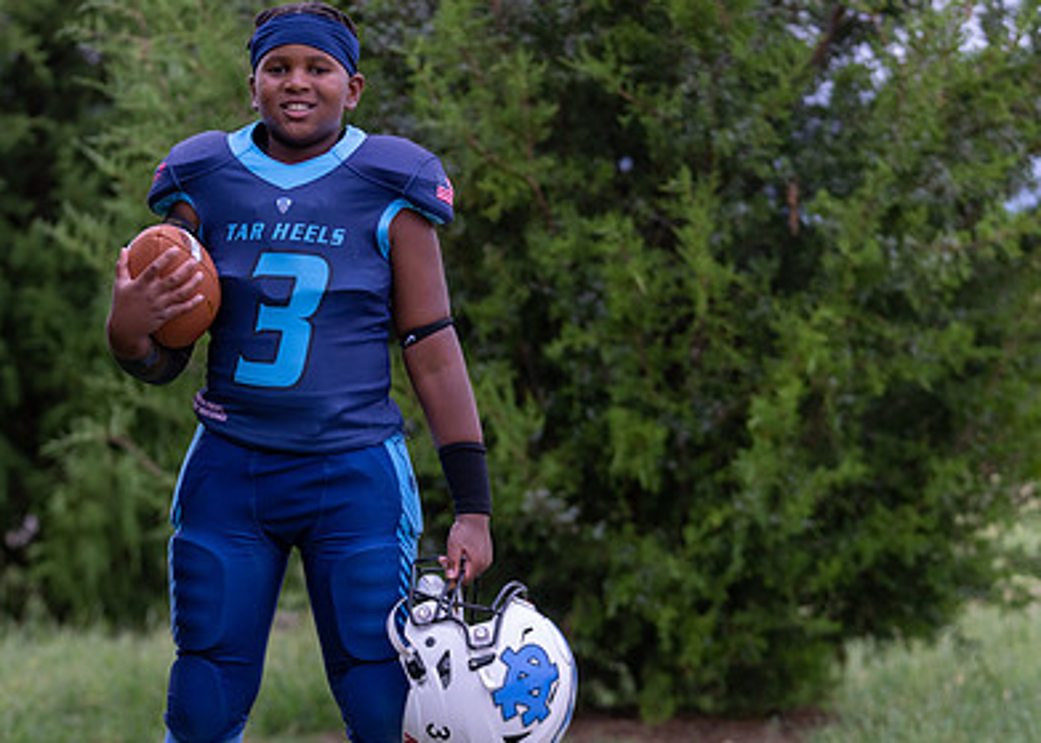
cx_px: 336
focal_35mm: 143
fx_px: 4226
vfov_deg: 10.0
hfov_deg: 14.0
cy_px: 413
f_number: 2.8
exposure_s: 1/320
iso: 400
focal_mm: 81
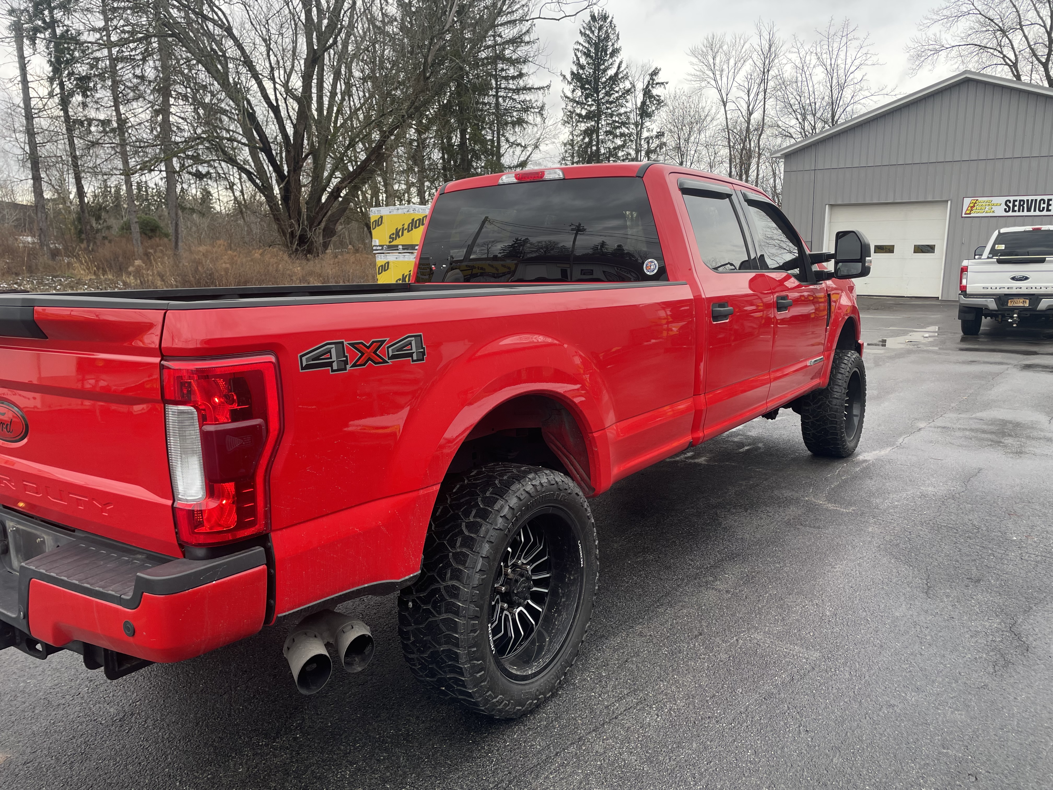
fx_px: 791
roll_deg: +0.2
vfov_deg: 53.1
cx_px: 526
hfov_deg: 67.3
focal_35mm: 26
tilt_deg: -11.3
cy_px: 395
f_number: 1.6
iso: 32
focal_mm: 4.2
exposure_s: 1/188
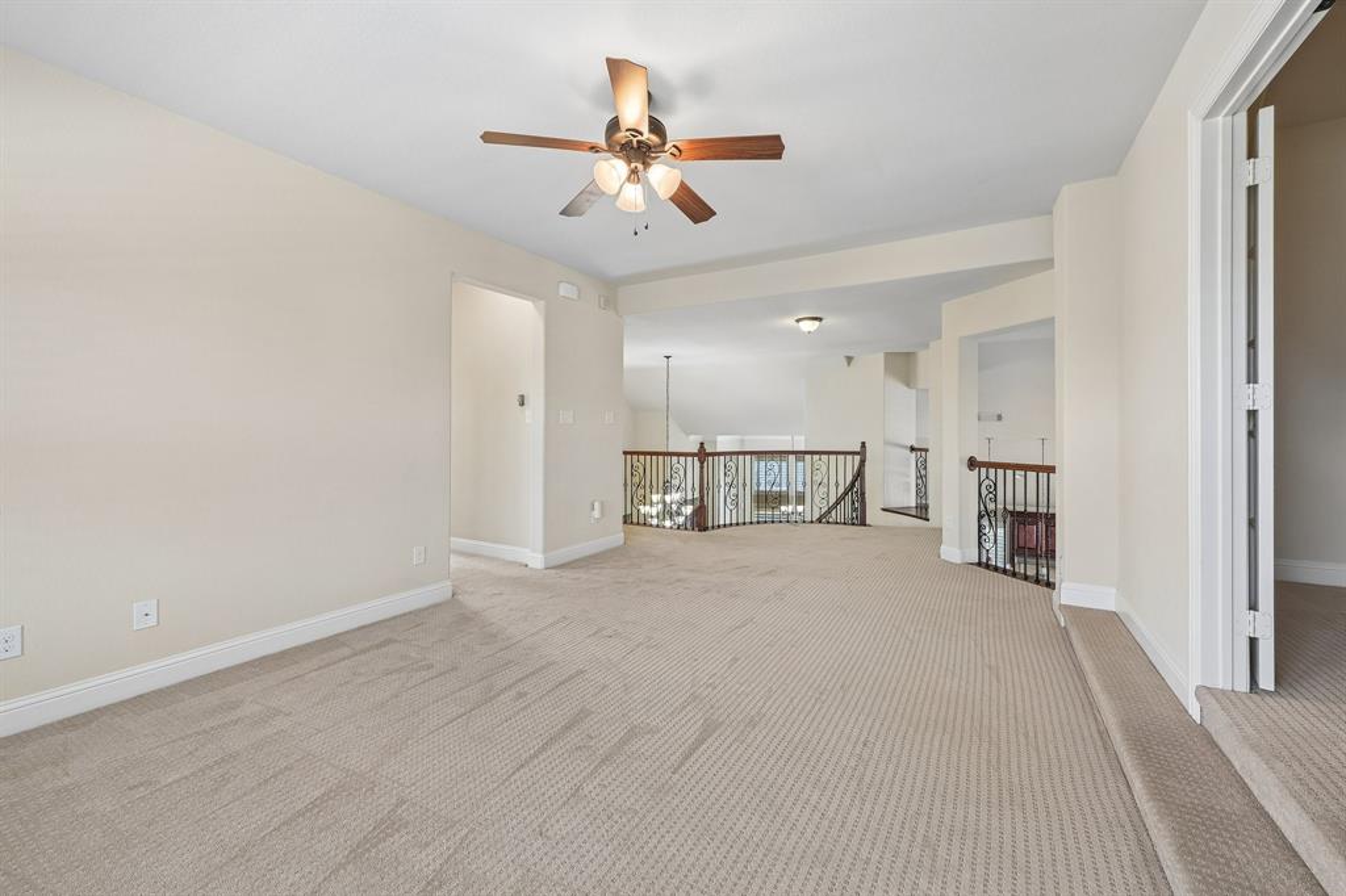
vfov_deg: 81.2
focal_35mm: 14
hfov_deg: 104.3
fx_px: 523
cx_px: 673
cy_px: 448
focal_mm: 14
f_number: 8
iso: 400
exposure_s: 1/20
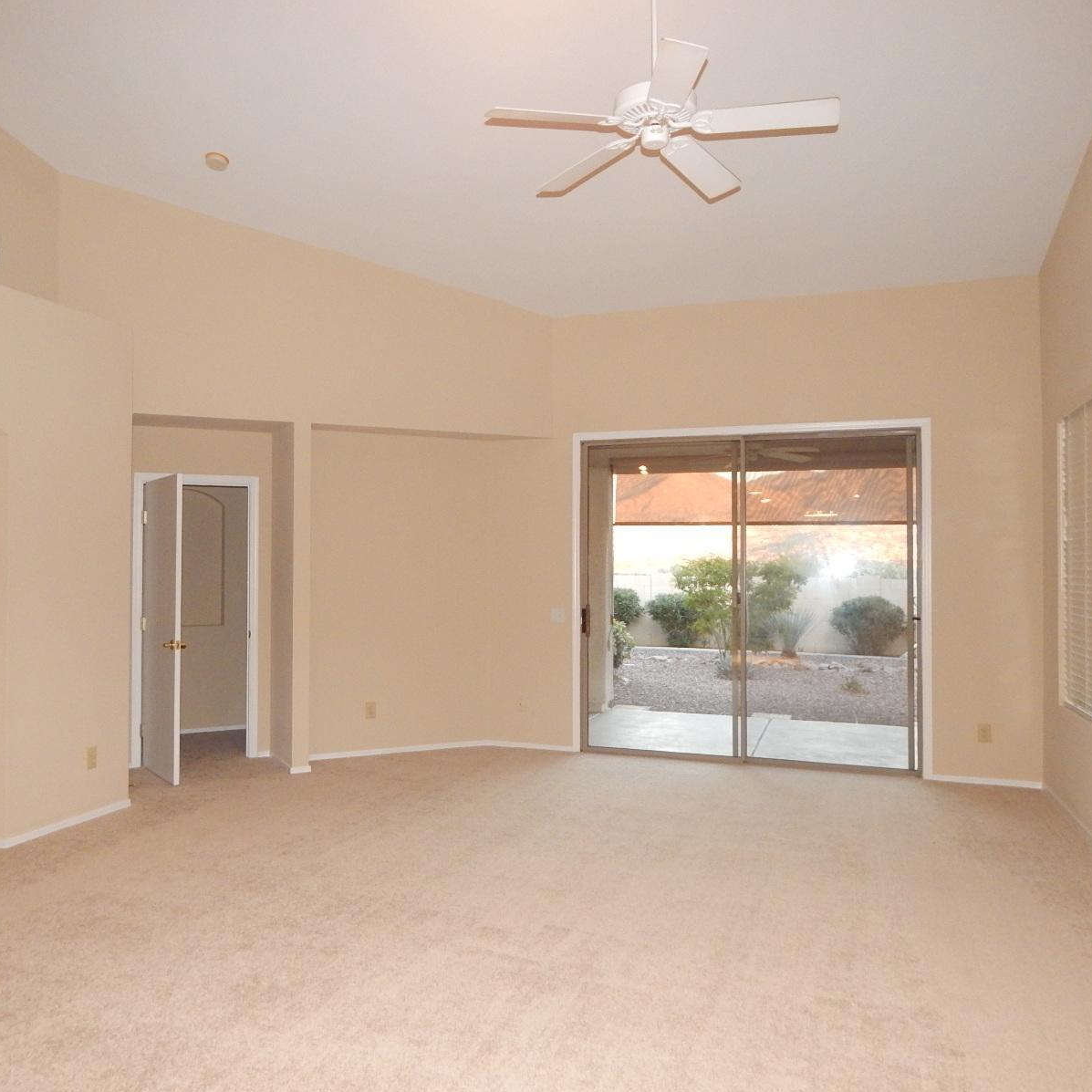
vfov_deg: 60.9
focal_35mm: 26
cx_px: 477
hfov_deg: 60.7
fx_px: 928
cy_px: 546
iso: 450
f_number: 3
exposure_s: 1/30
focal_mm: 4
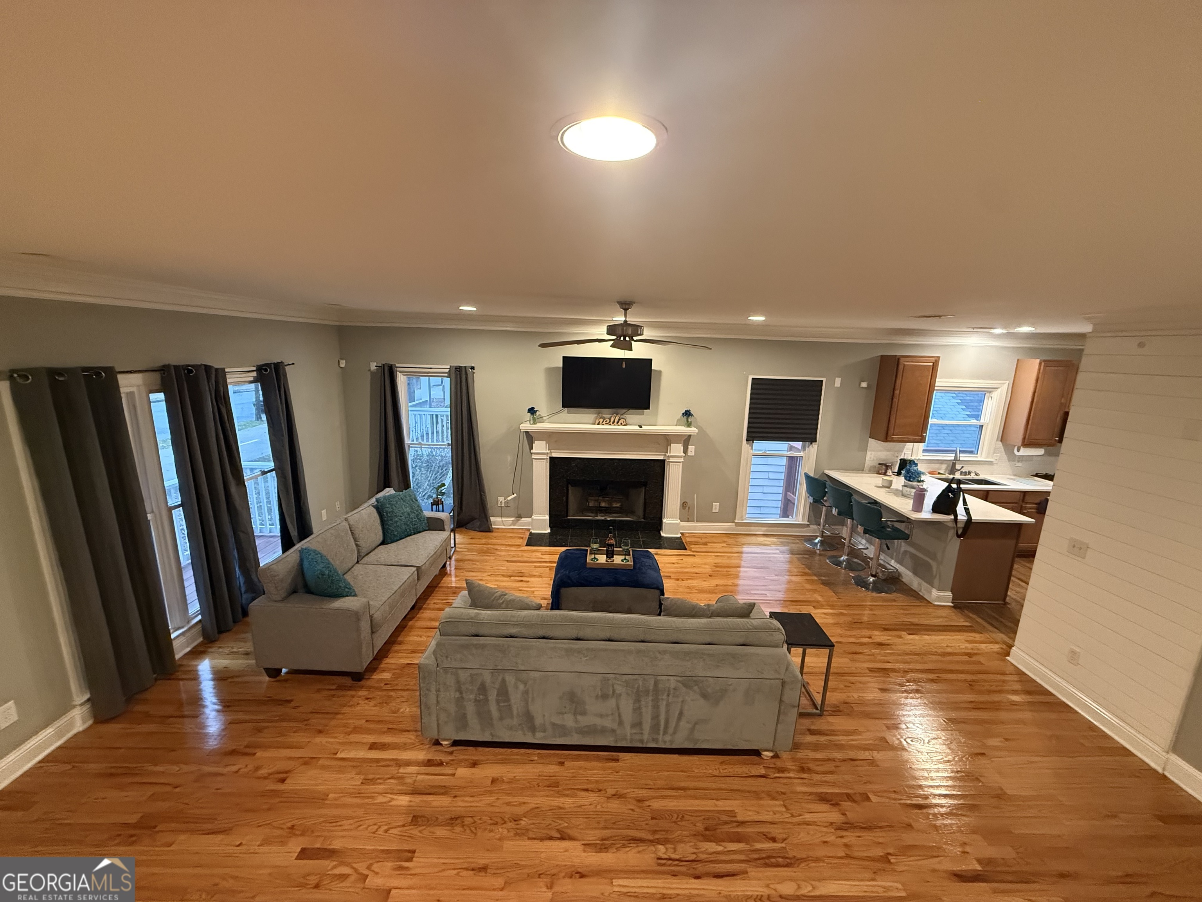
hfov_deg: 102.1
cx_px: 601
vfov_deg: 85.7
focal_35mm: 14
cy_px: 451
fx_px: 486
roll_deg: -1.6
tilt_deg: -11.8
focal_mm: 2.22
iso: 800
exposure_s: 1/60
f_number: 2.2
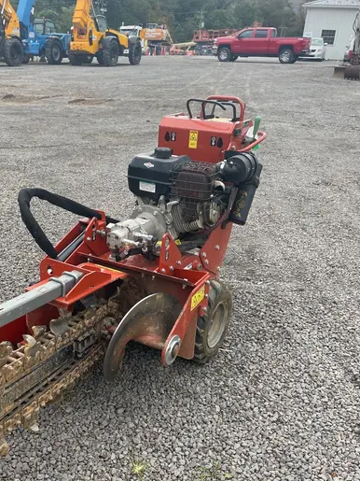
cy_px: 303
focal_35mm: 37
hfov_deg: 38.2
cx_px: 119
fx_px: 513
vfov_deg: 49.6
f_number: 1.6
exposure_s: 1/502
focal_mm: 4.2
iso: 50
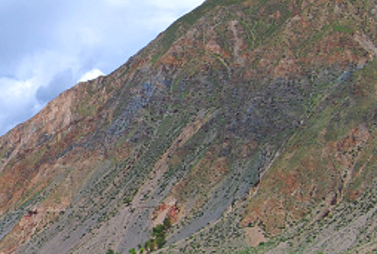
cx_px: -101
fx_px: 893
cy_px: 192
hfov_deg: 21.7
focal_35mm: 85
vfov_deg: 16.1
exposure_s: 1/320
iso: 100
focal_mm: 18
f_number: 6.3
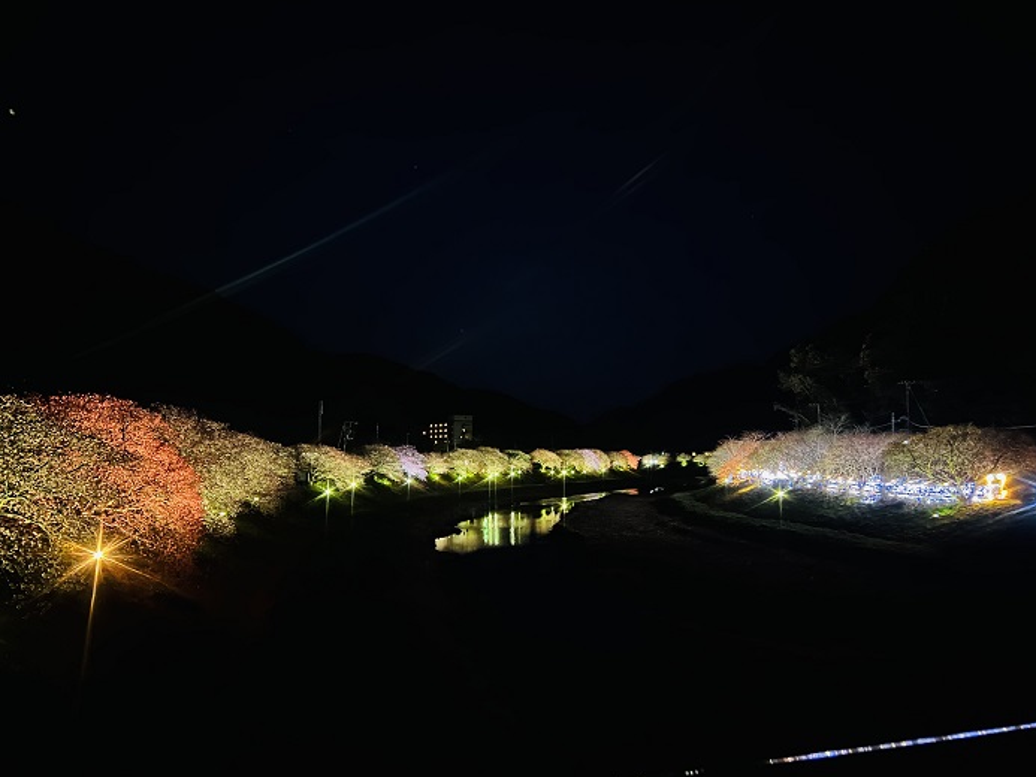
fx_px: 808
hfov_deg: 65.3
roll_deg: -0.1
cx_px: 514
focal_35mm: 27
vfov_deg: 51.4
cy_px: 396
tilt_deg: +3.5
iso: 1250
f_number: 1.5
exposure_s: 1/9
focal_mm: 5.7
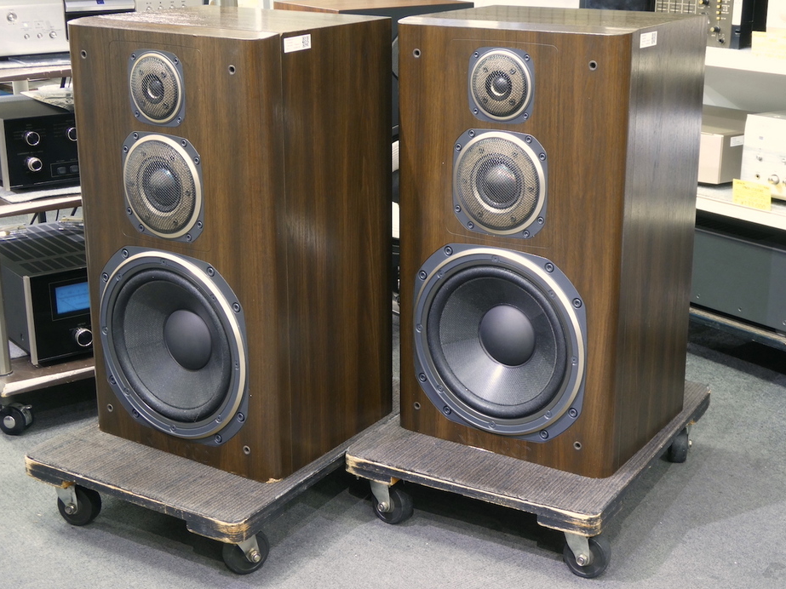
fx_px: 1181
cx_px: 387
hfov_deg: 36.8
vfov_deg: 28.0
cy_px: 286
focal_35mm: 52
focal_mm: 9
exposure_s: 1.3
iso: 100
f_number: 4.5
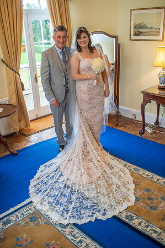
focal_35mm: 35
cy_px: 124
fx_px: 241
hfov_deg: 37.8
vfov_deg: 54.5
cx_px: 82
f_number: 2.5
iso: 160
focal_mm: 35
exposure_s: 1/100
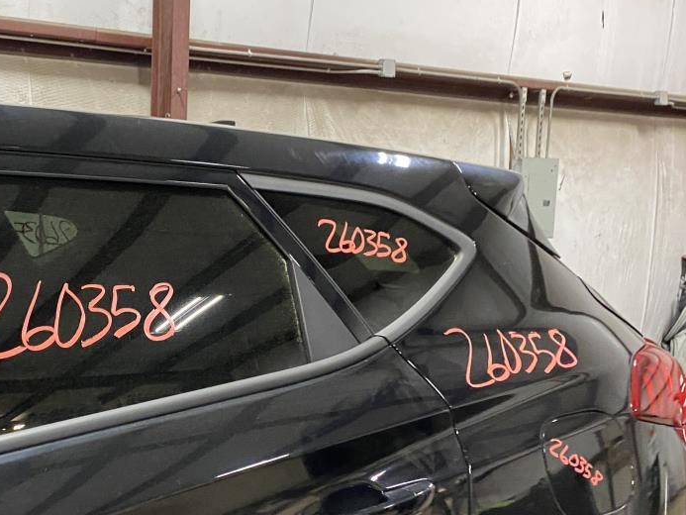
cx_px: 148
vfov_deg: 30.2
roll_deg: -3.5
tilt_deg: -10.7
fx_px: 951
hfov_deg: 38.3
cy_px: 309
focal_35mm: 48
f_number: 1.8
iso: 320
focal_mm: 4.25
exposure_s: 1/40
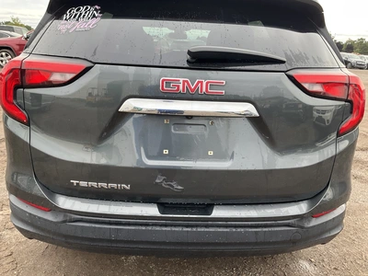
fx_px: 308
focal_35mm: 29
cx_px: 184
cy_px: 138
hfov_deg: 61.7
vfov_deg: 48.2
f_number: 1.8
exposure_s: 1/272
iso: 25
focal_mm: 3
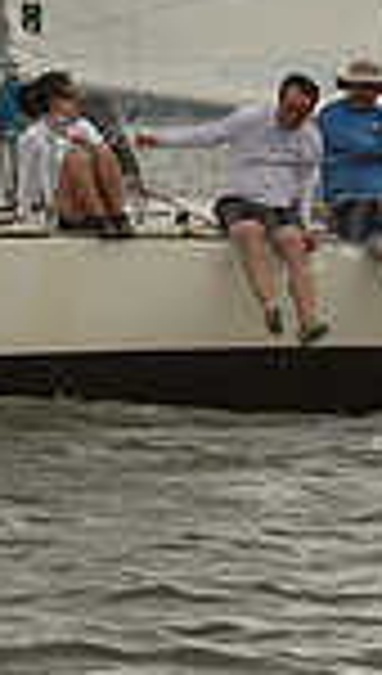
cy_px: -450
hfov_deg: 1.5
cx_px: -16
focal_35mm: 808
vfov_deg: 2.7
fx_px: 14469
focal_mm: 200
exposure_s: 1/1250
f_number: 7.1
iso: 400
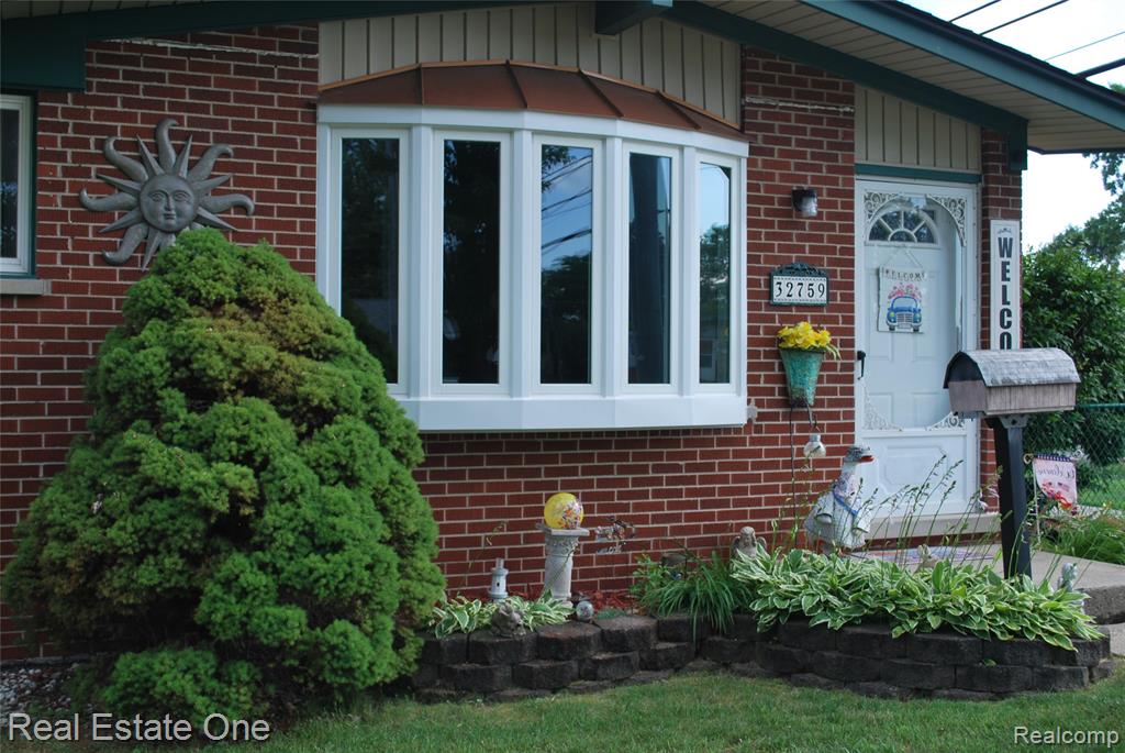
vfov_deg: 34.3
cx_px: 562
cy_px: 376
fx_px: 1220
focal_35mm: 39
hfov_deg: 49.5
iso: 100
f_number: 5.6
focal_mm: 26
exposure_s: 1/125
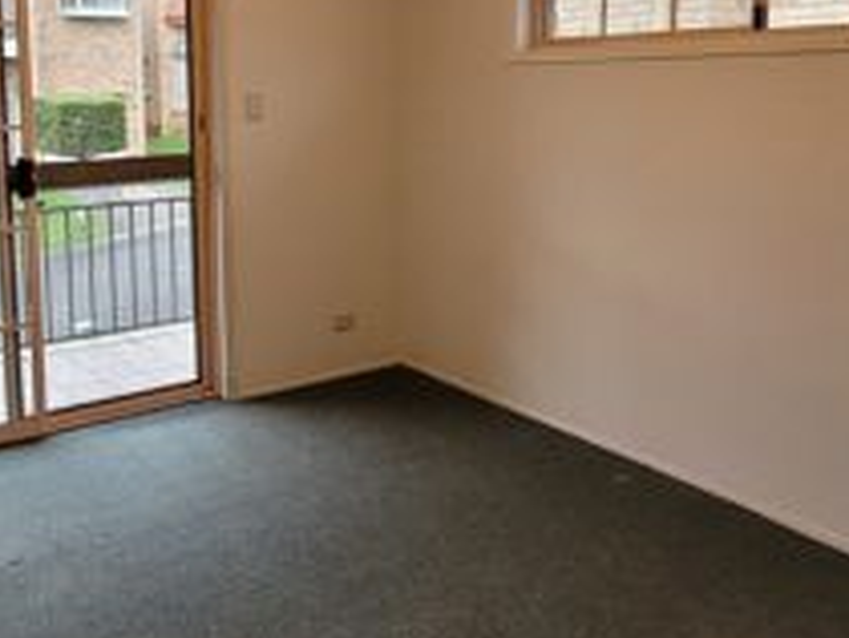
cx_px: 263
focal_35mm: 34
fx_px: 835
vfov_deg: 41.2
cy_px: 198
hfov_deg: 52.5
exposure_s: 1/50
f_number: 2.2
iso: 320
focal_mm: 1.74
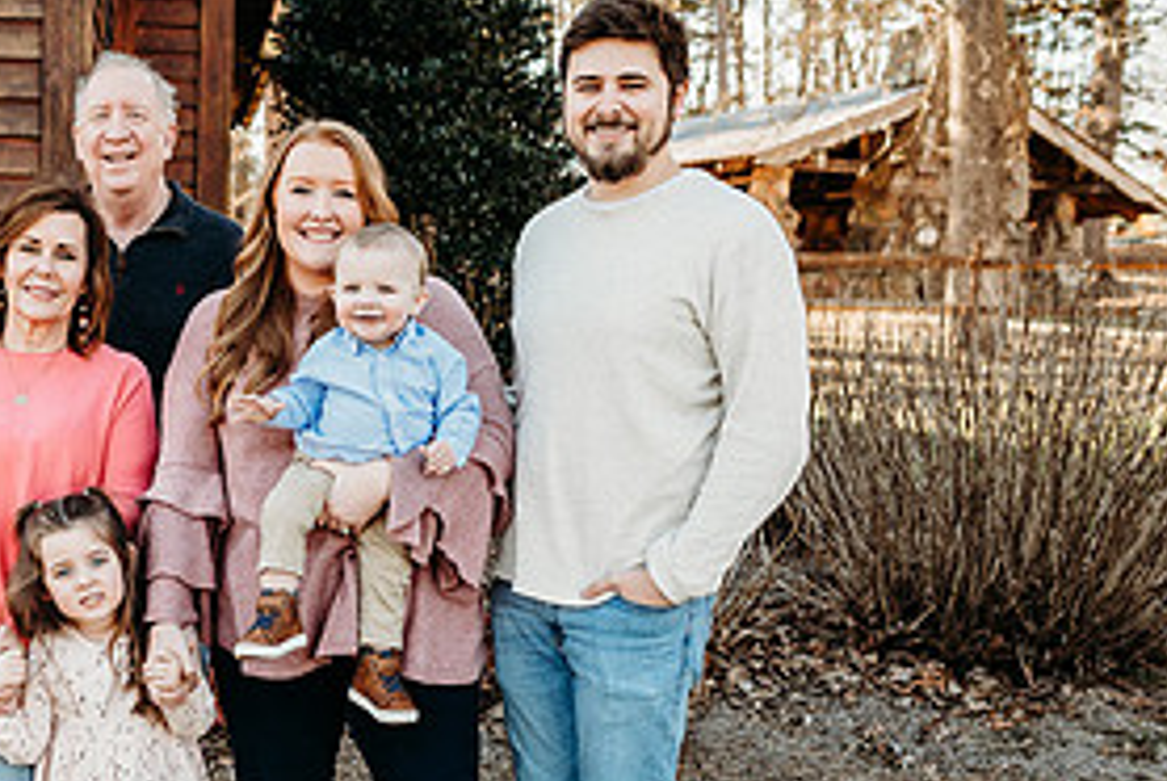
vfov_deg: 26.8
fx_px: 1623
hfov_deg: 38.2
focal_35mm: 50
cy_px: 569
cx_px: 243
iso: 250
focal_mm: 24
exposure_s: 1/320
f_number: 2.8
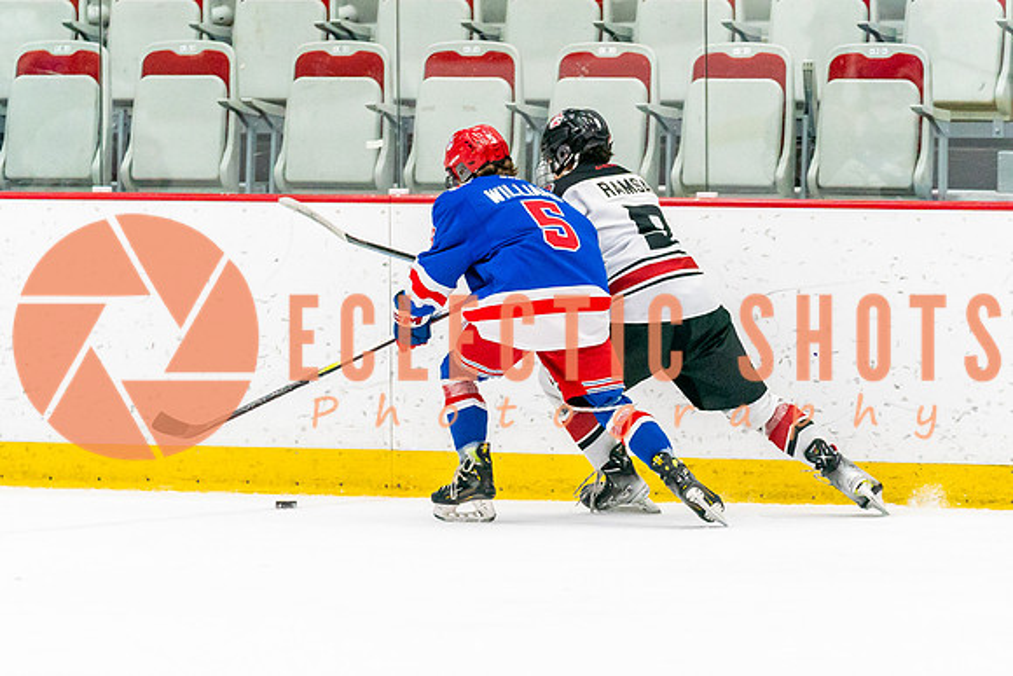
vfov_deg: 4.1
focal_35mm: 331
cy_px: 383
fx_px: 9329
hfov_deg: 6.2
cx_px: 526
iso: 3200
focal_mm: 184
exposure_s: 1/1250
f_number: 2.8
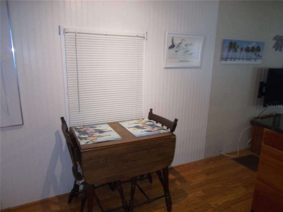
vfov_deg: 53.1
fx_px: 213
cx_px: 142
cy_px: 106
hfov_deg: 67.3
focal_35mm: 26
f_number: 3.2
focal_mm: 4.6
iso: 200
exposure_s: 1/25
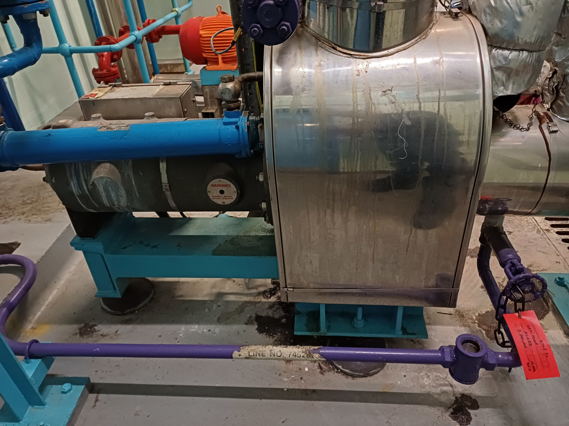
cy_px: 213
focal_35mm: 25
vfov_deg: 54.9
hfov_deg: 69.4
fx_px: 411
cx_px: 284
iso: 800
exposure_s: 1/20
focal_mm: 4.65
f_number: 1.8
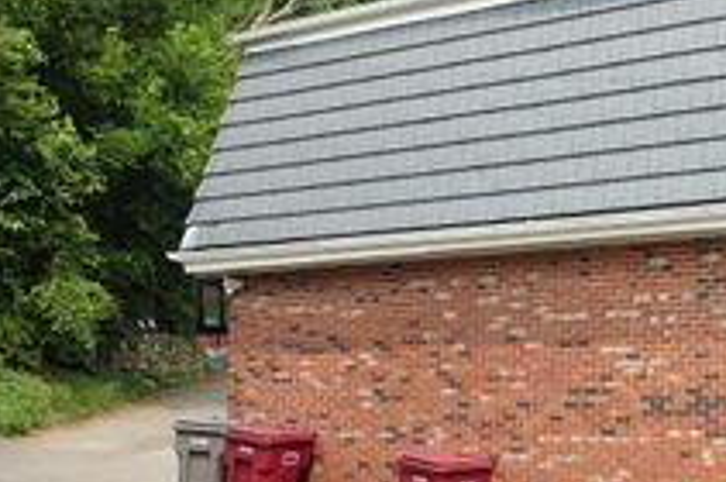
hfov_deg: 30.8
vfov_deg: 23.6
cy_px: 312
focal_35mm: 57
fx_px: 1148
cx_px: 826
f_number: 5.6
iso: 125
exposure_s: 1/160
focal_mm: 8.8
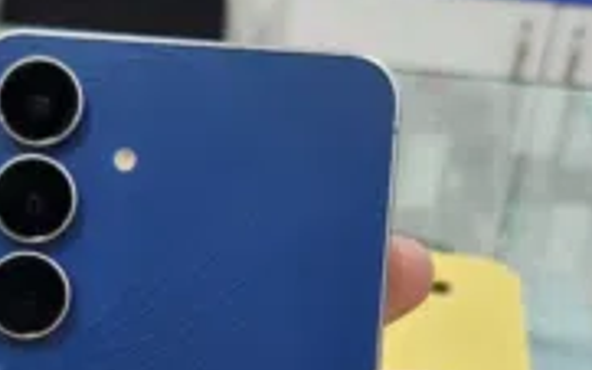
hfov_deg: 37.3
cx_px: 226
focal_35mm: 54
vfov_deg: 23.1
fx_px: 871
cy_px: 357
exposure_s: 1/180
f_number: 1.8
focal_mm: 5.4
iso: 80
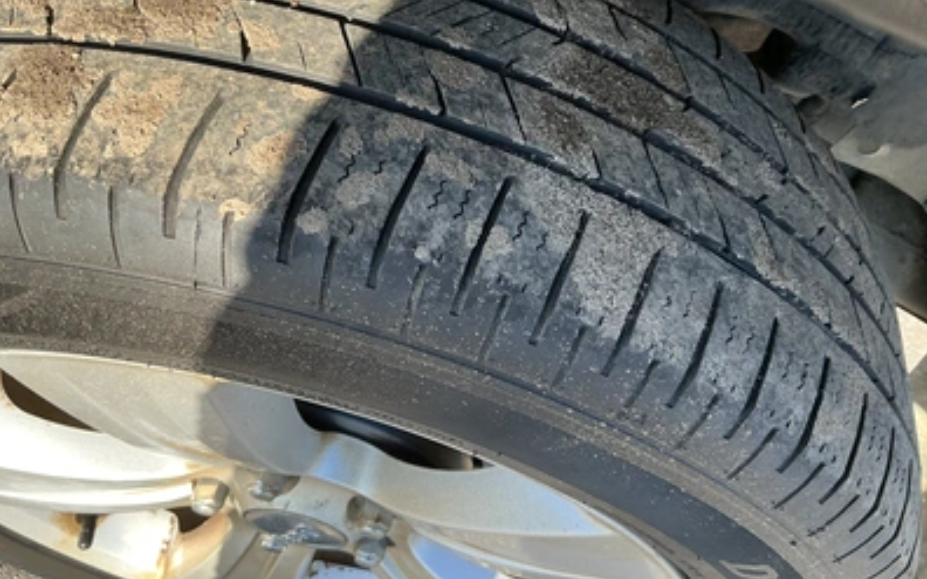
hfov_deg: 62.9
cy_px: 256
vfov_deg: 41.7
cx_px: 466
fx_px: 757
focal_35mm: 30
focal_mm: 3
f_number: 1.8
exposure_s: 1/227
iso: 25
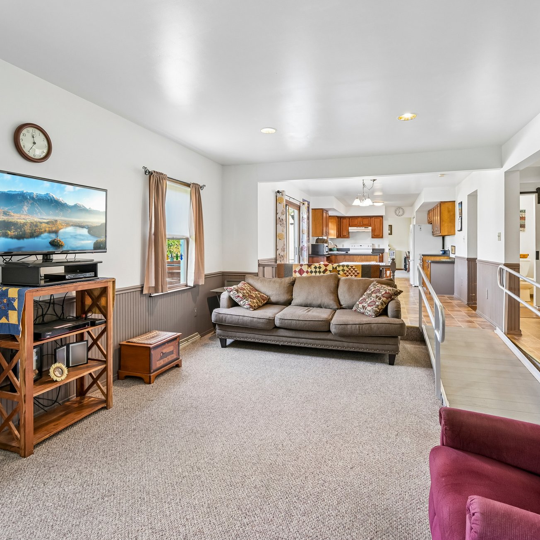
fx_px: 353
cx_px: 278
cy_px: 258
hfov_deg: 74.8
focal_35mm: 20
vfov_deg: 74.8
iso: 400
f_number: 8
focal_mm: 15
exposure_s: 1/4
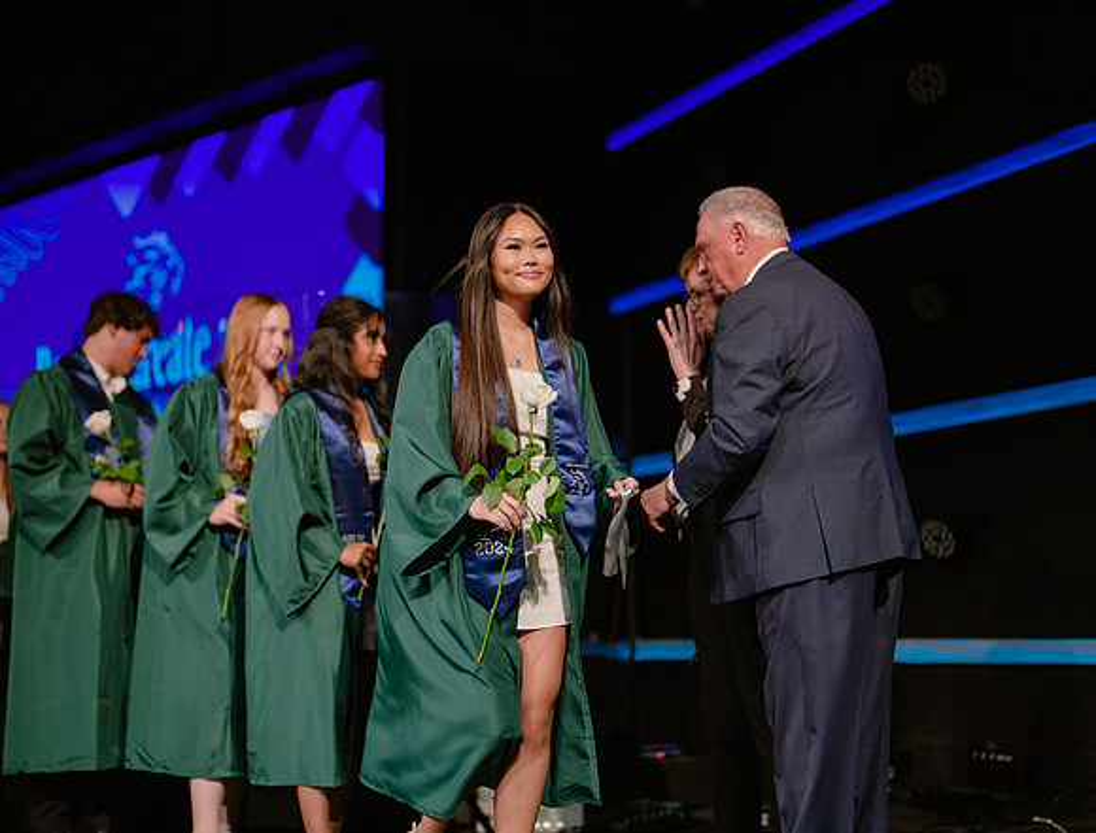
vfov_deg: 26.8
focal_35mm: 55
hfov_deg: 34.8
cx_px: 548
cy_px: 416
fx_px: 1749
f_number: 1.2
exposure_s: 1/320
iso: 640
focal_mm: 50
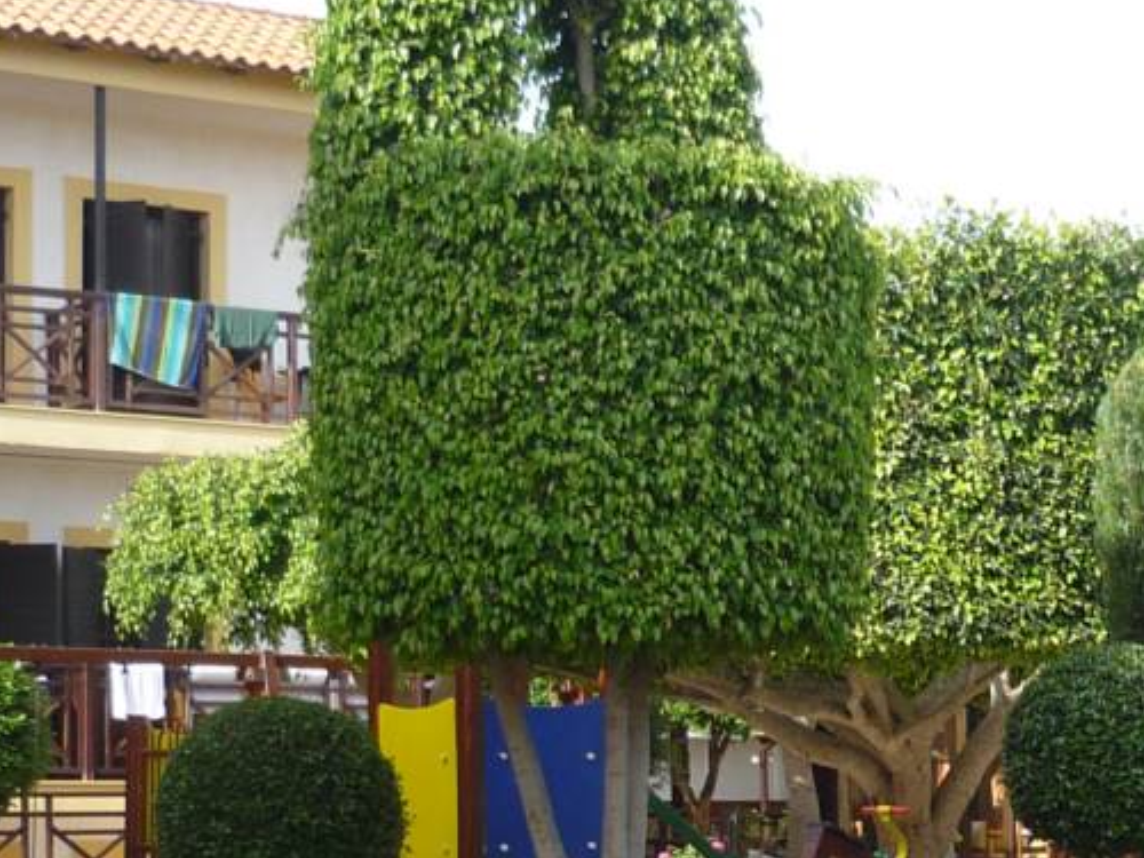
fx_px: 3140
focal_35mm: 95
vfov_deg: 15.4
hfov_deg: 20.3
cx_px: 1002
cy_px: 778
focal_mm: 5.5
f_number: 2.8
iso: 100
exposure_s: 1/500
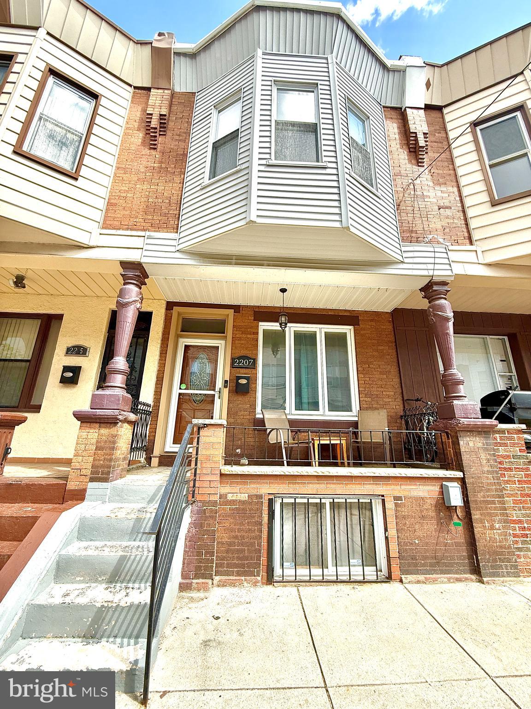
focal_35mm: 14
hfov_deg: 85.7
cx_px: 266
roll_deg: -1.2
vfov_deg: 102.1
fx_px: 286
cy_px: 354
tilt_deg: +17.5
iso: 50
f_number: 2.2
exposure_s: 1/658
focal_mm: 2.22
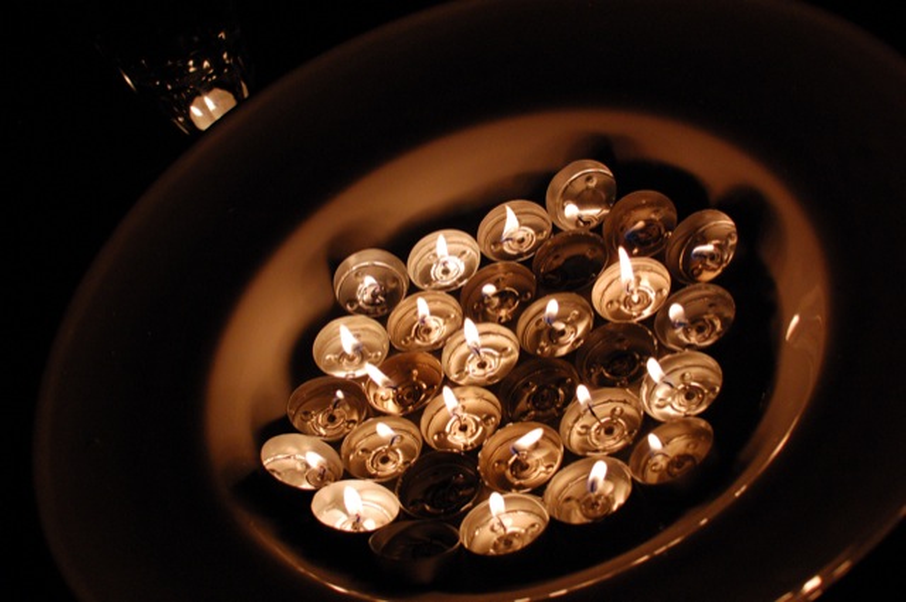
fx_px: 1320
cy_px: 301
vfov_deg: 25.7
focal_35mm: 52
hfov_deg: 37.9
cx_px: 453
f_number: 6.3
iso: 1600
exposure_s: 1/160
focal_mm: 35
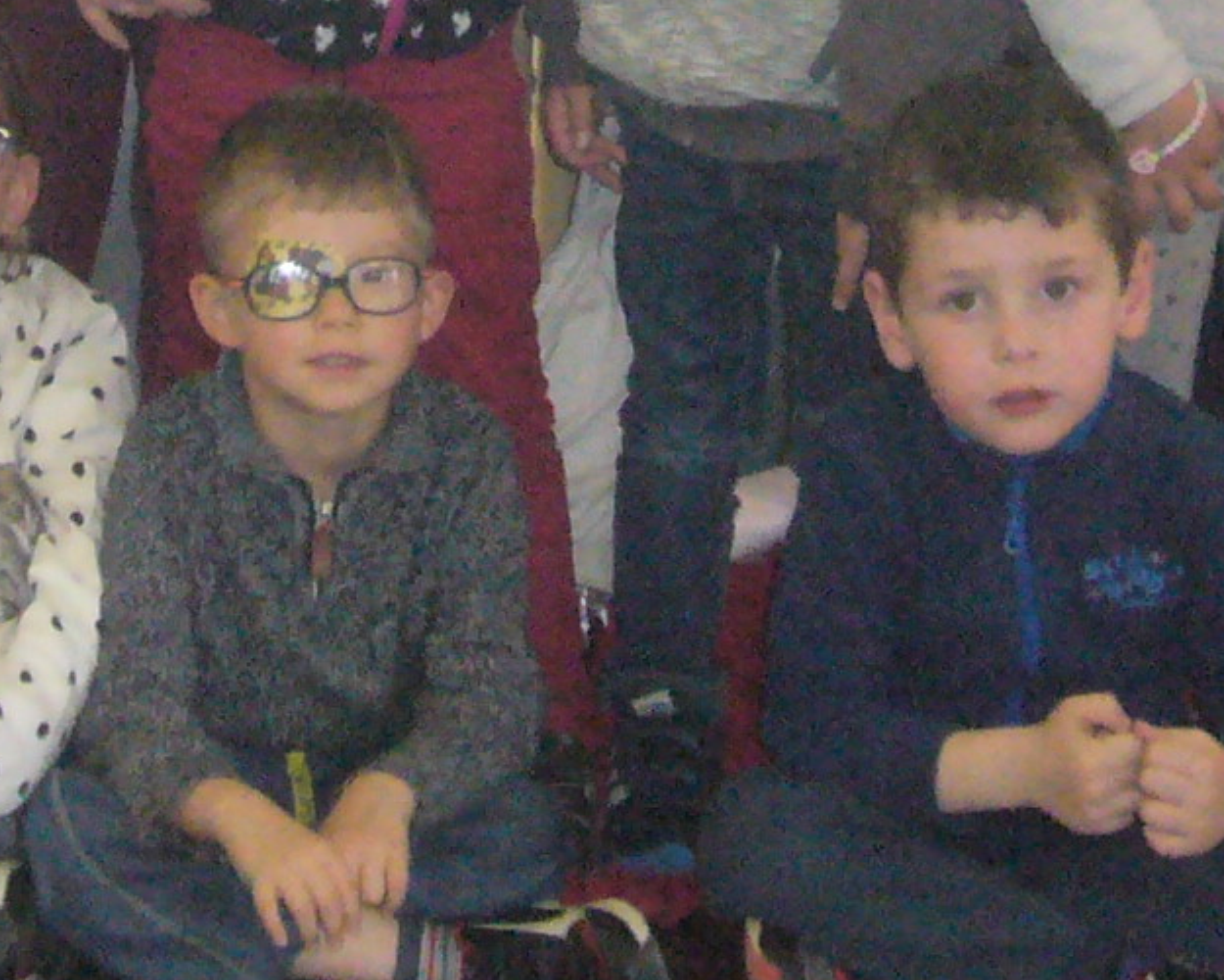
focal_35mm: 200
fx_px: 7245
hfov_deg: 9.7
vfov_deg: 7.5
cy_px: -784
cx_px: 425
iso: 400
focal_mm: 8.3
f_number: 3.3
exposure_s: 1/30
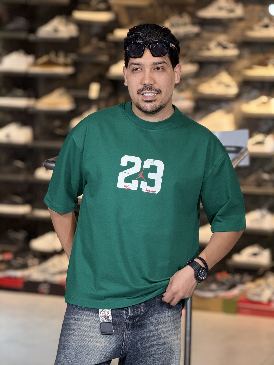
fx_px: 1266
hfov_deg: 12.3
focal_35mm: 120
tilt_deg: -5.6
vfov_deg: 16.4
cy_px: 182
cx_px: 137
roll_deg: -2.4
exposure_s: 1/100
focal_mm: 15.66
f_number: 2.8
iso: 250
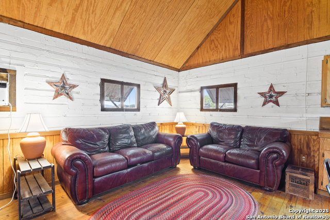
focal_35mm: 16
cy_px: 110
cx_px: 165
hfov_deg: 95.0
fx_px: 151
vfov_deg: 72.1
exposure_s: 1.6
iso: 800
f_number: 6.3
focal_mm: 11
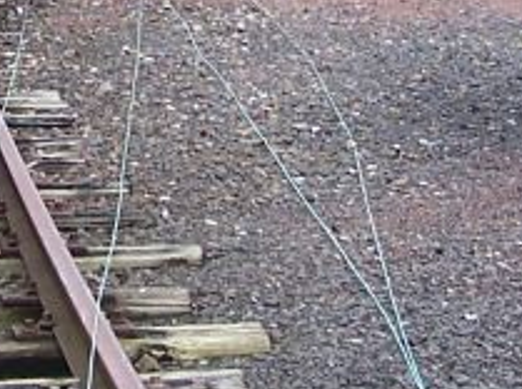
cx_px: -7
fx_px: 2529
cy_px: -158
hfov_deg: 11.7
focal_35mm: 168
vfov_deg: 8.6
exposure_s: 1/45
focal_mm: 6.3
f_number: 2.8
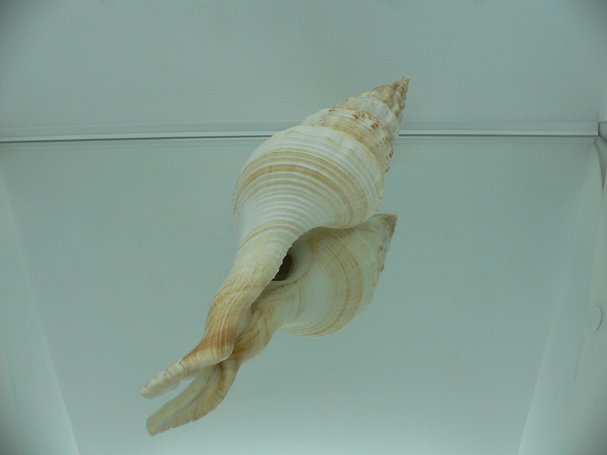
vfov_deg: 40.7
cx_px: 304
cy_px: 228
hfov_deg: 52.6
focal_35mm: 35
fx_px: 614
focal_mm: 4.6
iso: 80
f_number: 2.8
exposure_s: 1/60
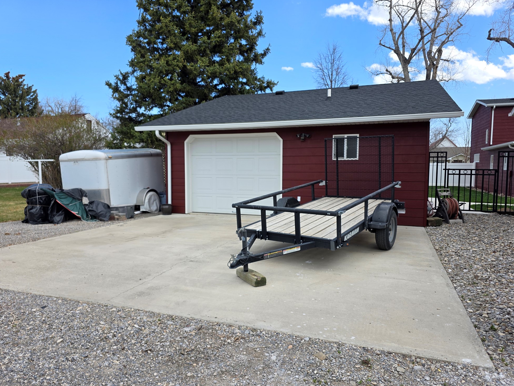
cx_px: 261
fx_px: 356
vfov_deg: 56.8
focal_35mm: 24
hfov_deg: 71.6
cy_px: 190
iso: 80
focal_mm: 6.3
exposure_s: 1/2531
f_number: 1.7
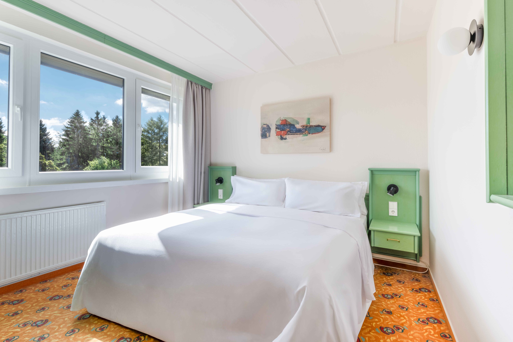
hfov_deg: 96.7
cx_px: 256
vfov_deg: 73.7
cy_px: 171
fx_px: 228
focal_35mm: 16
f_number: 16
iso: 64
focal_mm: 16
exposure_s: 1/160
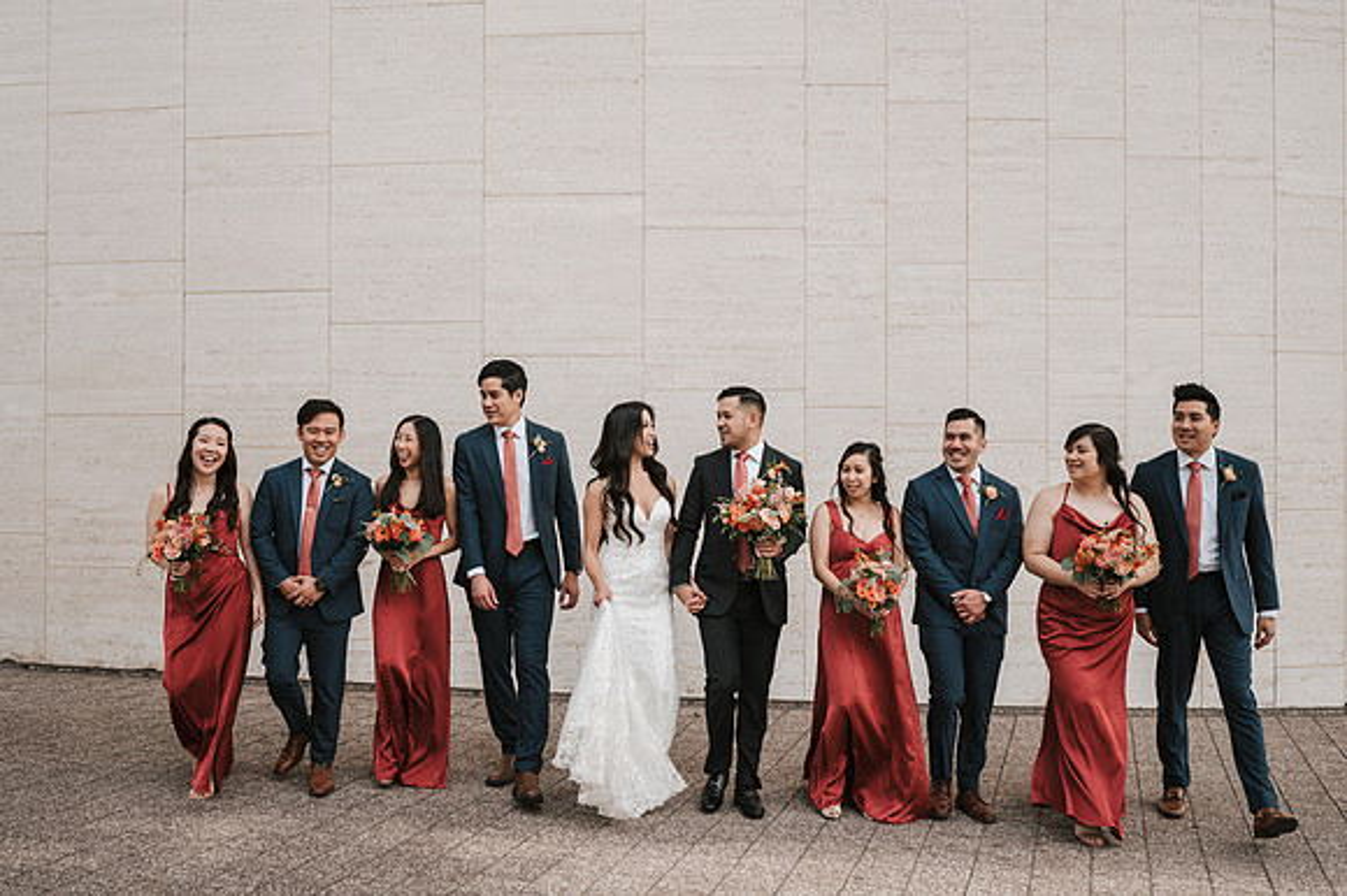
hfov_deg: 52.4
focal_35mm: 37
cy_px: 447
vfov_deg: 36.3
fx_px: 1368
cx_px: 656
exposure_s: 1/640
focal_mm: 35
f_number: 3.5
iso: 250
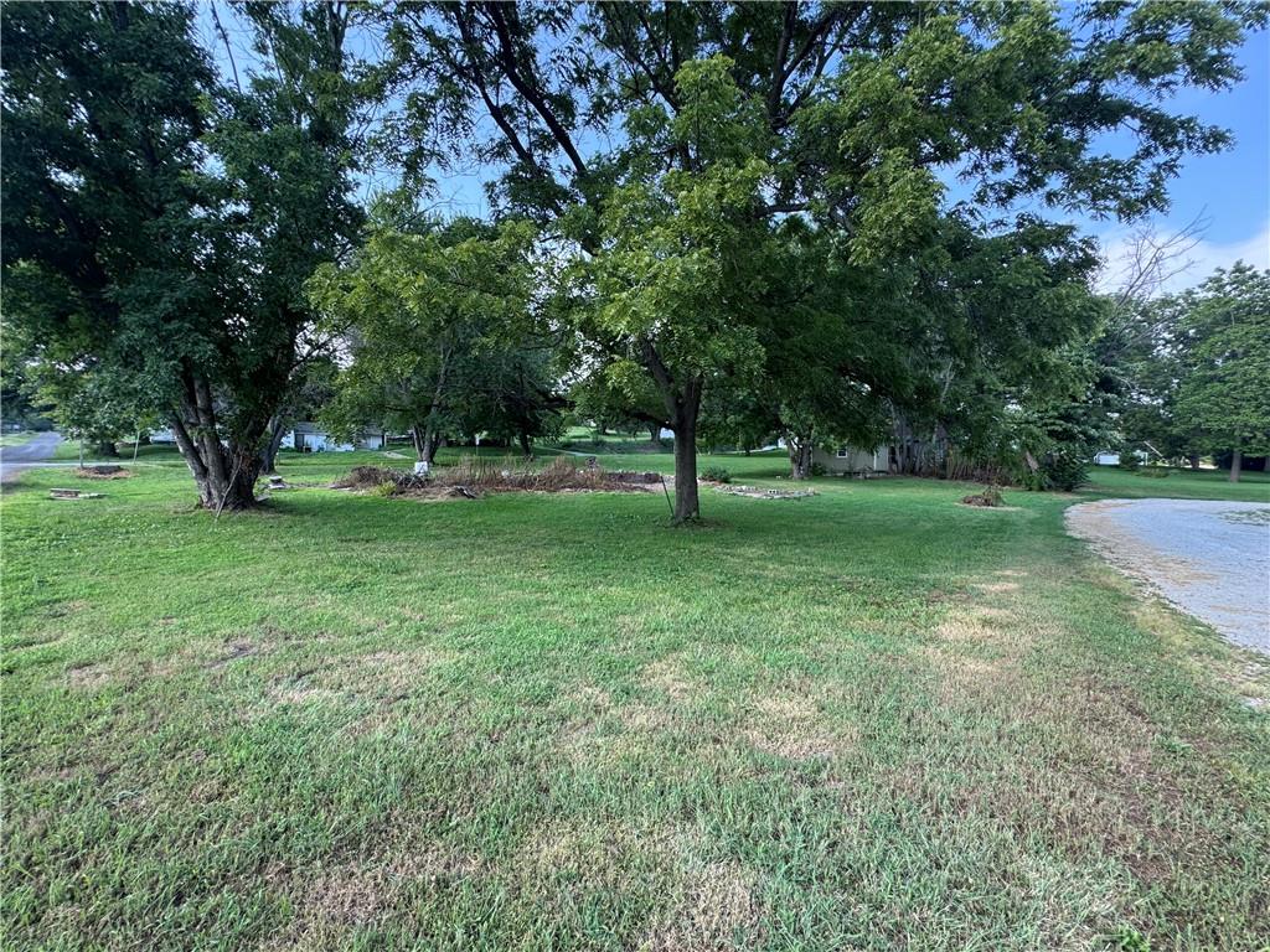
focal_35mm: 14
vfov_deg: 85.7
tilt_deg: -0.4
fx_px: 514
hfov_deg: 102.1
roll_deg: -0.1
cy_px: 476
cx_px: 635
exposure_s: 1/188
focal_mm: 2.22
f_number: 2.2
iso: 40
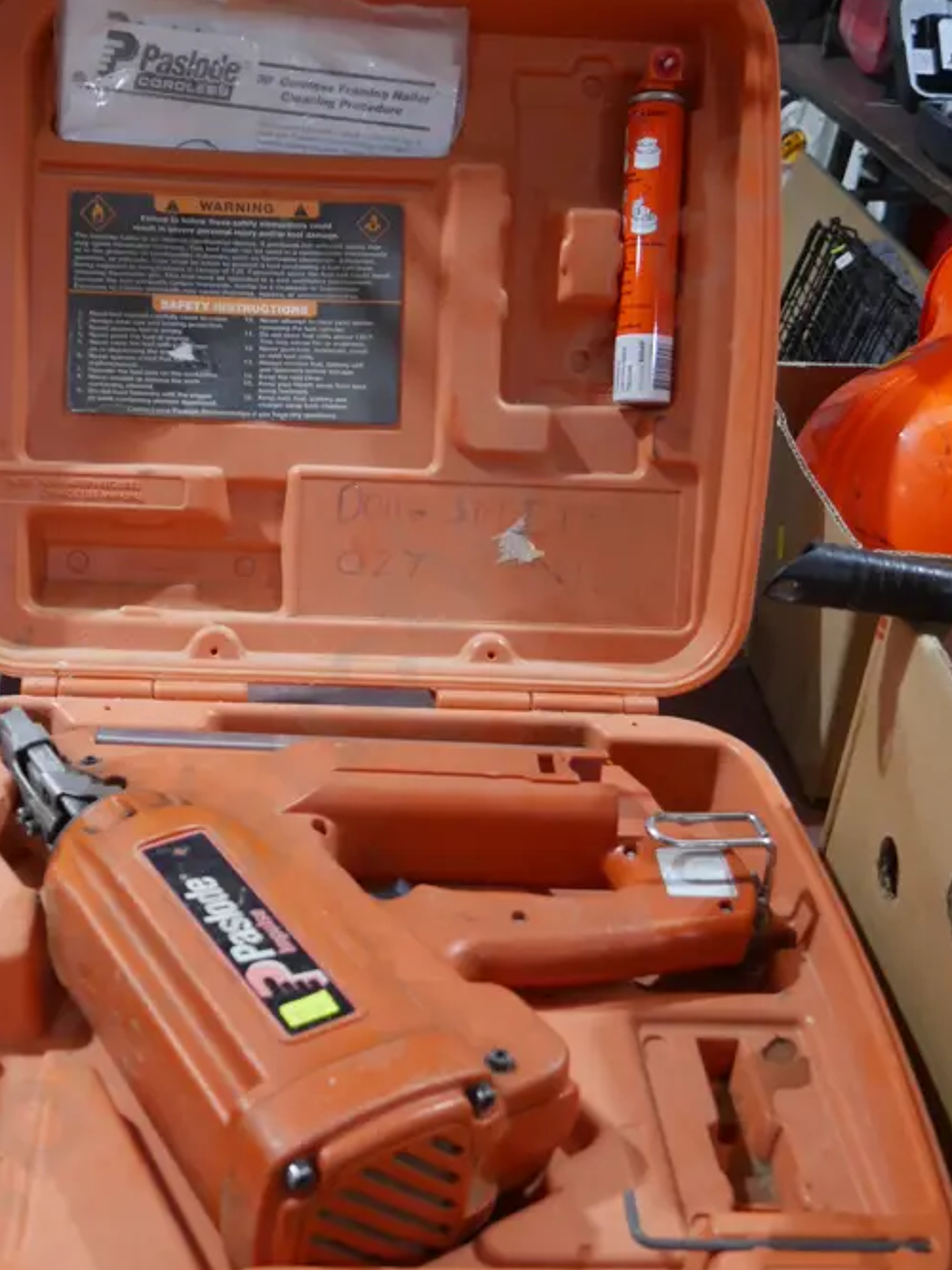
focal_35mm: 43
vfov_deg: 43.7
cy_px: 741
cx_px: 324
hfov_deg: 33.3
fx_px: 1577
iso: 500
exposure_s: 1/60
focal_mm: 14
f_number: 3.5
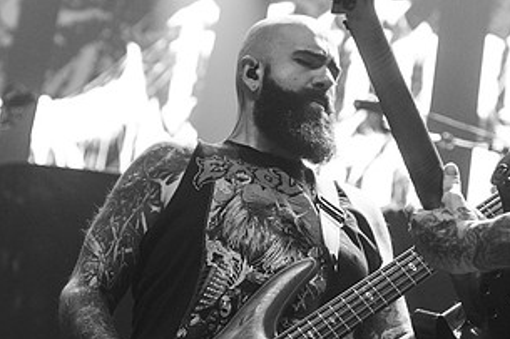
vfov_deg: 9.6
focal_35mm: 143
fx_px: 2025
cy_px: 184
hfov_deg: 14.4
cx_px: 272
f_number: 3.5
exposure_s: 1/250
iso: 3200
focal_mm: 70
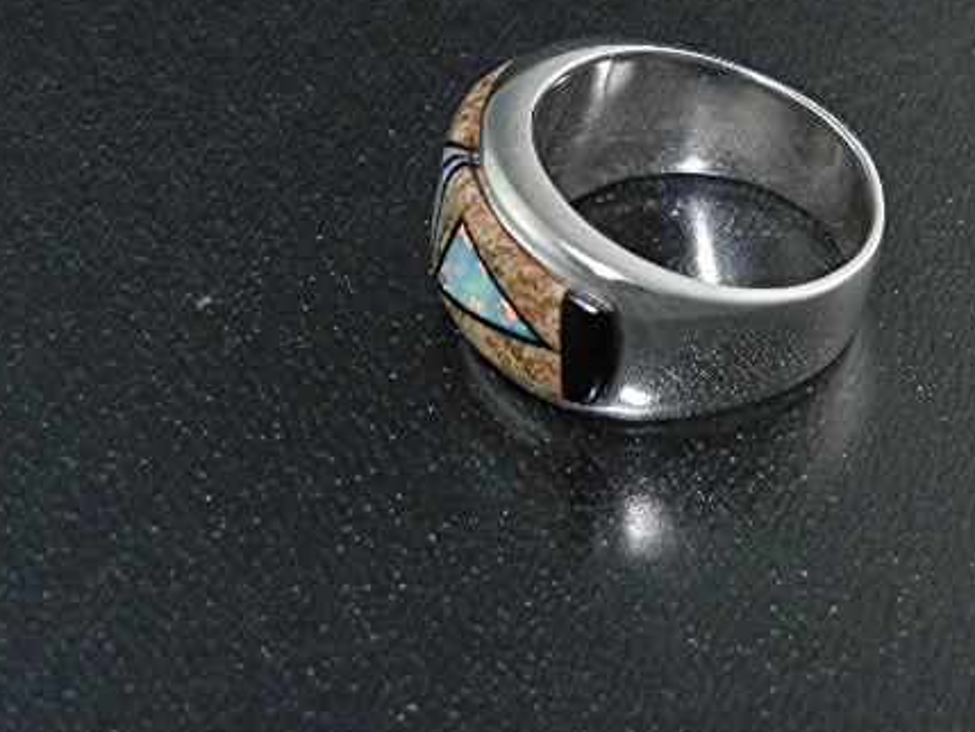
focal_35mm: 88
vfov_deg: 16.7
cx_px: 661
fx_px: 2479
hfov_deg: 22.1
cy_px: 239
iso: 800
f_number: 8
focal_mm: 10.6
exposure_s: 1/30
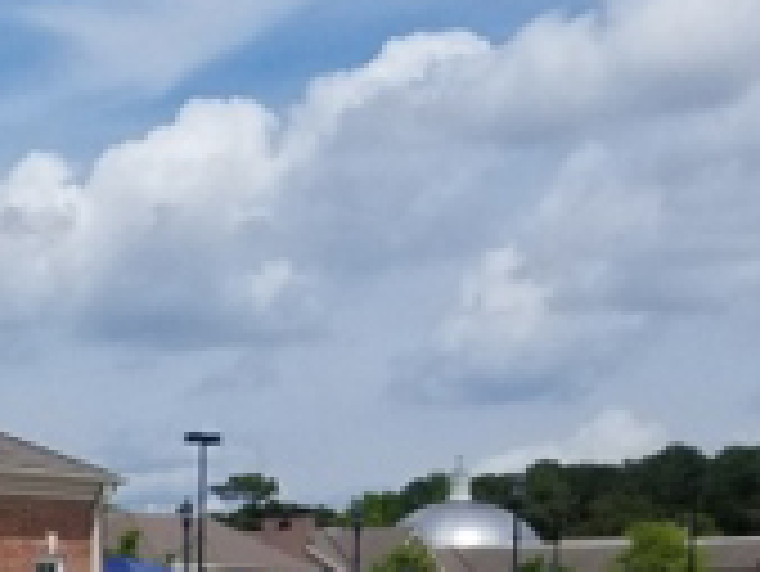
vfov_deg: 11.5
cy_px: 905
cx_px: -850
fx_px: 2702
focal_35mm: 123
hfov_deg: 13.3
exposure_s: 1/5040
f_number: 1.7
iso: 50
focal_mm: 4.25
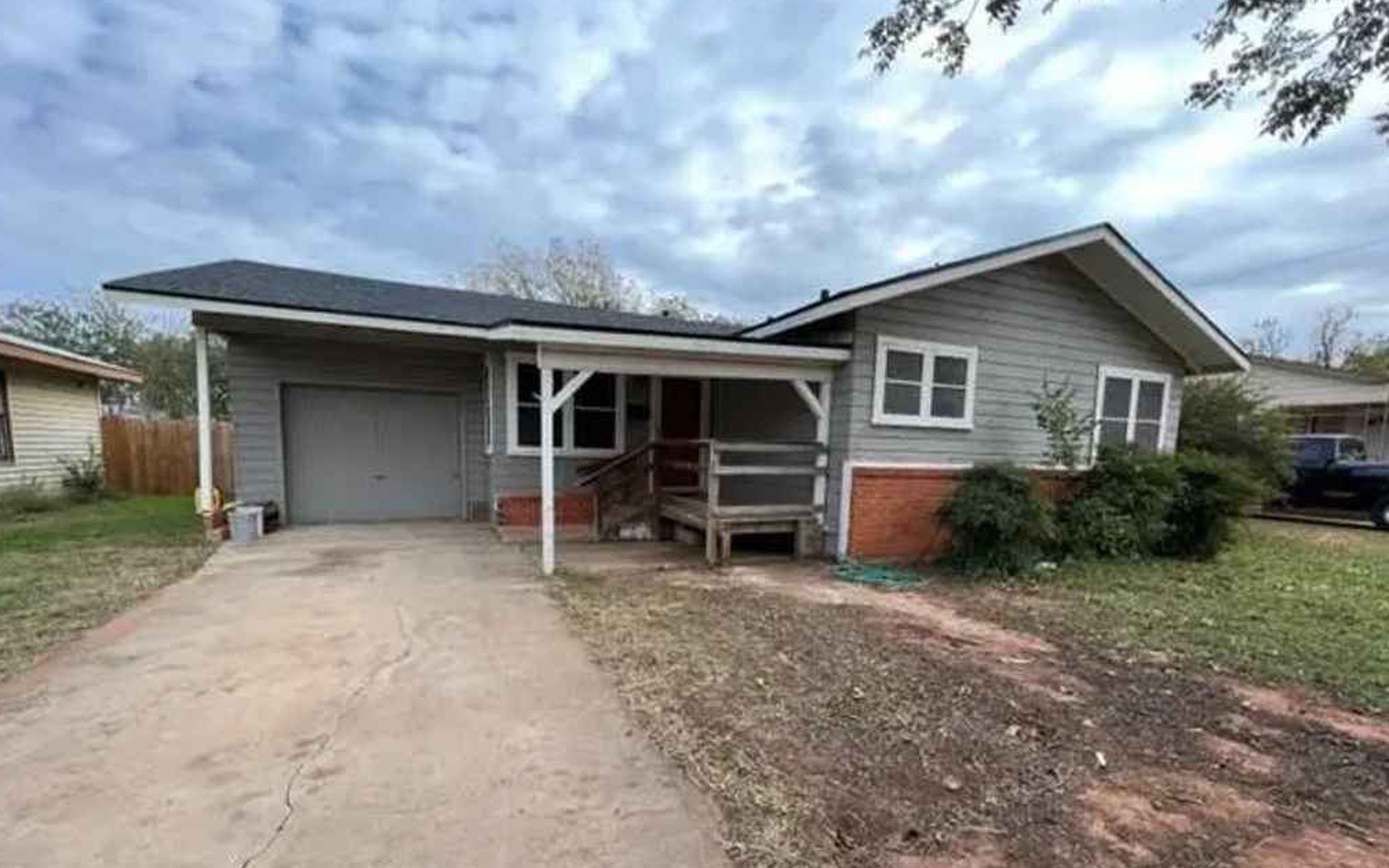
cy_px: 521
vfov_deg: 77.7
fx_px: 530
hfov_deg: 105.3
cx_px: 688
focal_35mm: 14
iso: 32
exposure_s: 1/412
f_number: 1.8
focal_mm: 1.57
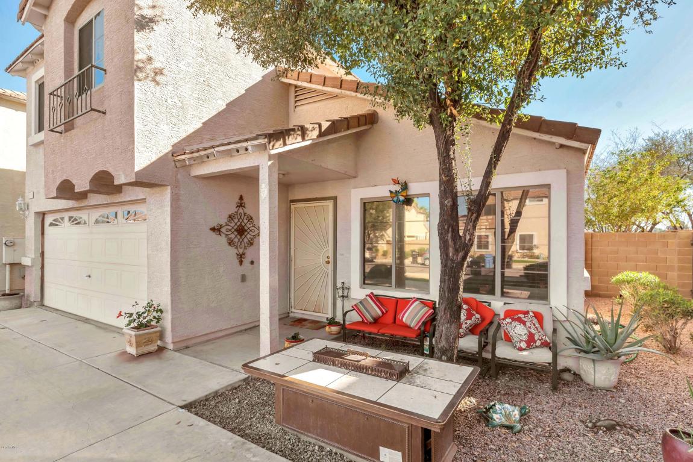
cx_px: 346
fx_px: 327
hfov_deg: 93.3
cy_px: 231
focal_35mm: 17
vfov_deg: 70.5
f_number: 8
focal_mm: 17
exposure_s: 1/250
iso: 320
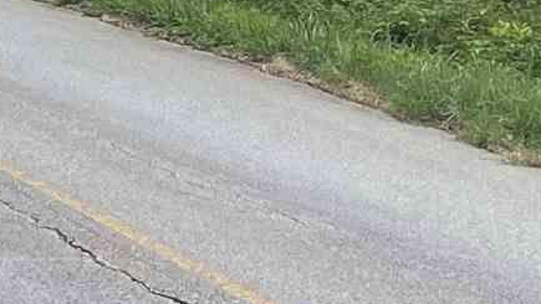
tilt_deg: +5.9
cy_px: -257
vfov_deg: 6.0
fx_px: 2870
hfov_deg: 10.5
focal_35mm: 200
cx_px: -168
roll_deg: -2.6
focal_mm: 4.2
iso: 32
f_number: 1.6
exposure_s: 1/842
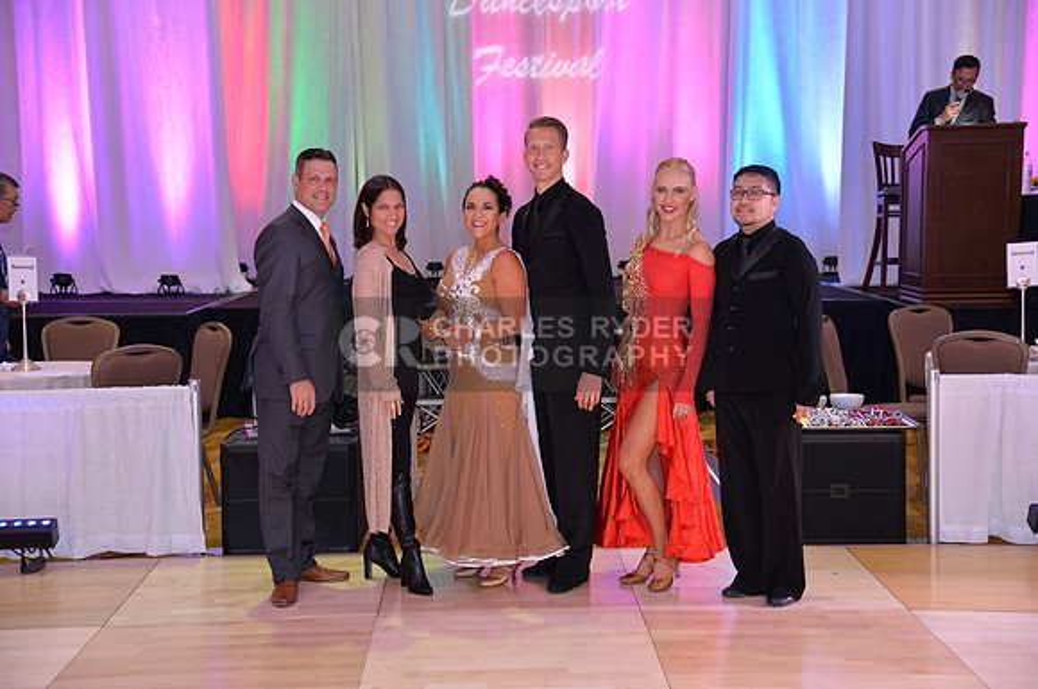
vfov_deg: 25.9
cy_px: 344
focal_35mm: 52
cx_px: 519
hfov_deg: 38.2
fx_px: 1497
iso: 2000
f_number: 4
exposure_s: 1/250
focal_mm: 52
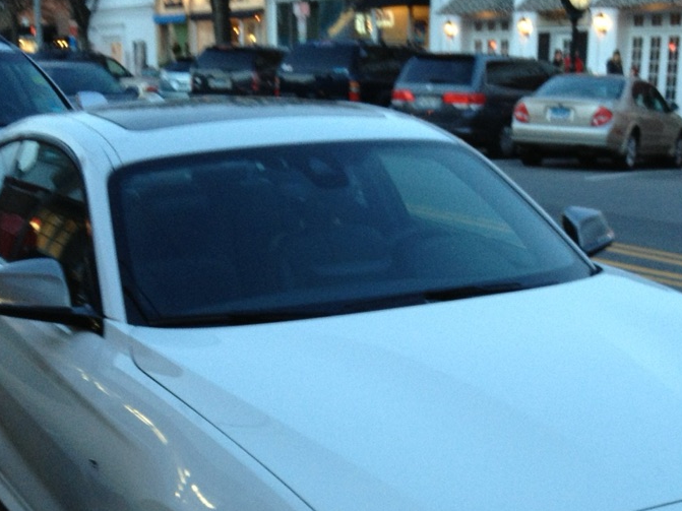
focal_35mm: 73
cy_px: 494
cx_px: 415
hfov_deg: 26.6
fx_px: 1438
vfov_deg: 19.6
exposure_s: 1/20
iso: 80
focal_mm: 4.28
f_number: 2.4
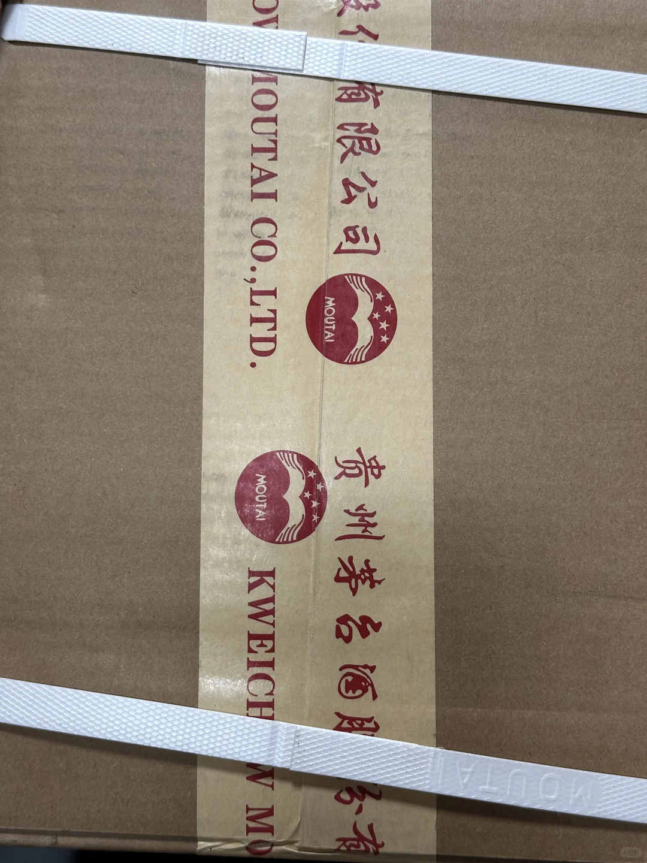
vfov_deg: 39.7
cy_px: 432
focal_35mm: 48
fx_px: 1196
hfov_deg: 30.3
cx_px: 324
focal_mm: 6.86
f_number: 1.78
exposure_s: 1/50
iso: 50
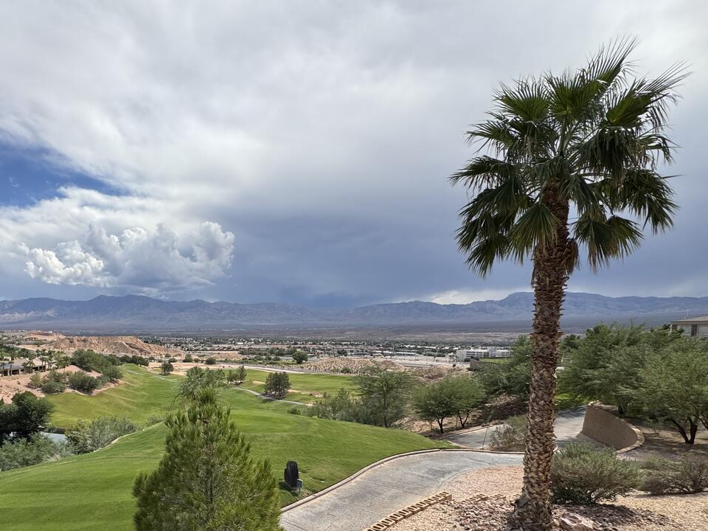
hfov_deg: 74.2
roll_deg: -0.8
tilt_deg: -3.9
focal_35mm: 21
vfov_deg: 61.6
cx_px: 190
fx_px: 430
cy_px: 363
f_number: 2.2
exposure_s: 1/1927
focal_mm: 2.22
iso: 50
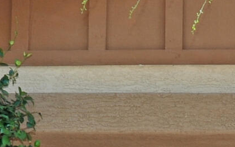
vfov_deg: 7.4
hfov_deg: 12.4
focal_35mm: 167
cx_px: 241
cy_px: 325
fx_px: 1069
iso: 320
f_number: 8
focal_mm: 23
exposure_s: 1/320
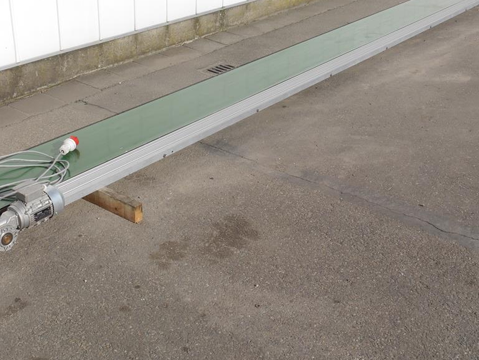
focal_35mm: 48
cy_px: 126
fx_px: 665
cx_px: 208
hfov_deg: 39.6
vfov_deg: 30.1
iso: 160
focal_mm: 18
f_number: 9
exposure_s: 1/500
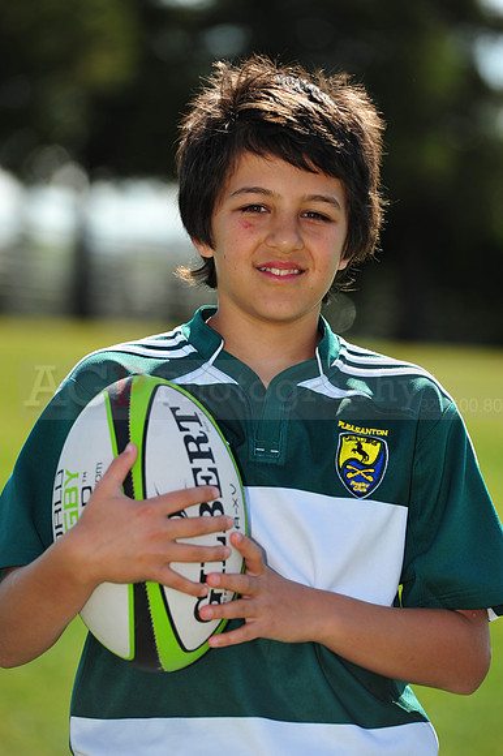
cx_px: 252
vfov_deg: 10.3
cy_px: 378
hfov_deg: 6.9
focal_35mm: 200
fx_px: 4196
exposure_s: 1/800
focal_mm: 200
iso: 200
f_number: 4.5
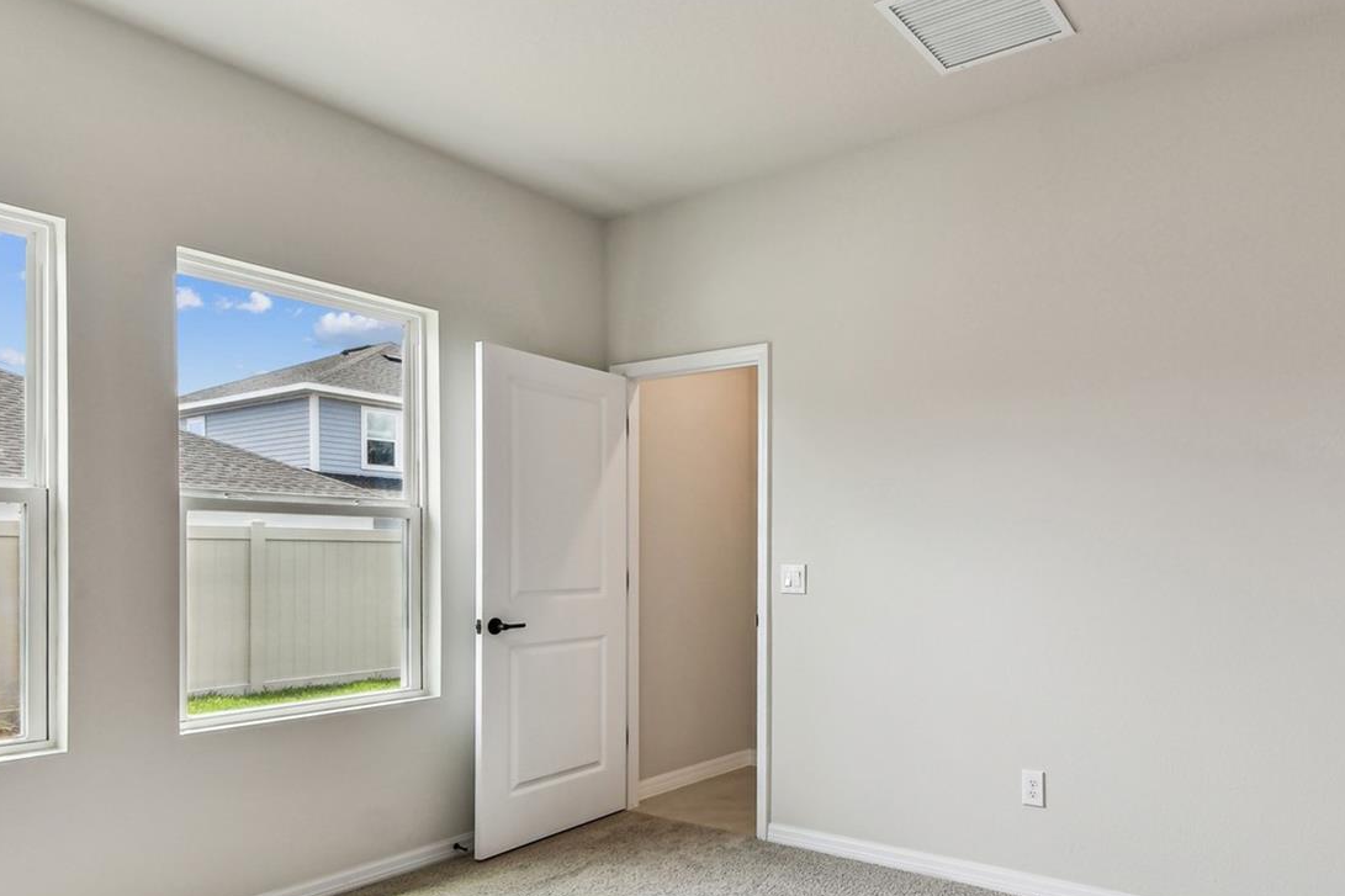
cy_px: 544
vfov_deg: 56.7
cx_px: 854
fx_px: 822
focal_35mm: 22
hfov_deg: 77.0
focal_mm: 10
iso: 100
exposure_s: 1/40
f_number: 7.1
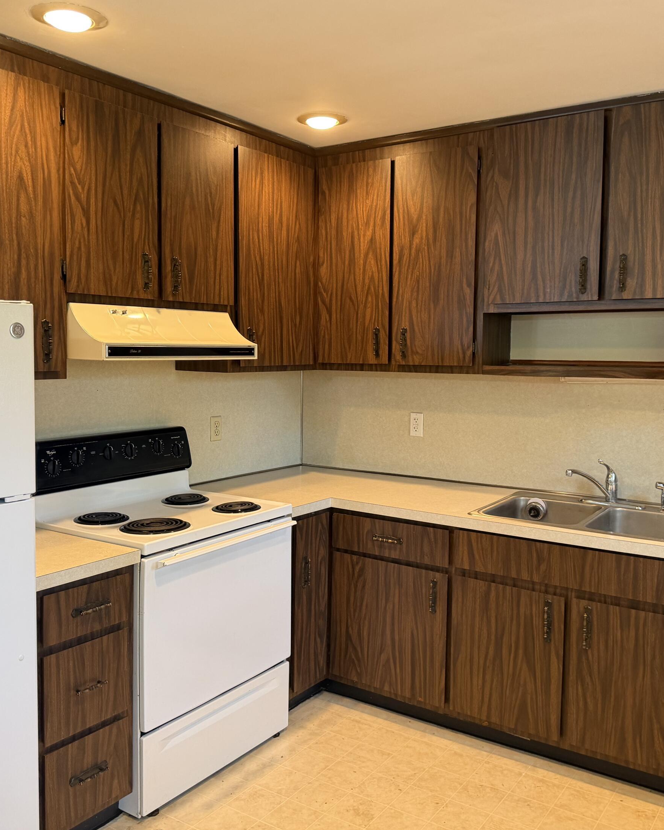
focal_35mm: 32
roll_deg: +0.7
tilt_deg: -4.9
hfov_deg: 45.8
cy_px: 406
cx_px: 354
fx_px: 786
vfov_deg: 55.7
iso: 250
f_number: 1.78
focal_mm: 6.76
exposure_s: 1/60
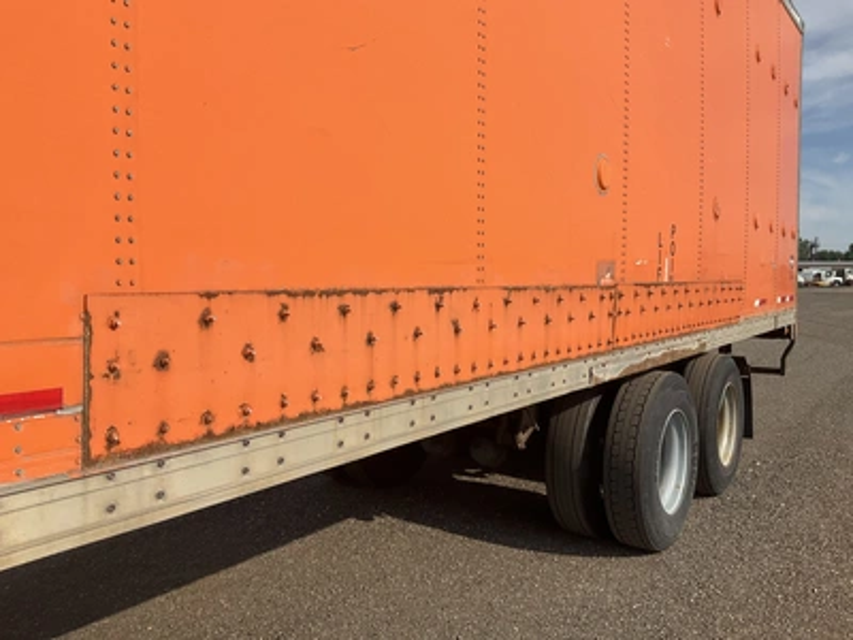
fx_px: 715
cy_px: 320
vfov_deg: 48.2
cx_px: 426
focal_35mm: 29
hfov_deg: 61.7
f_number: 1.8
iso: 25
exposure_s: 1/2058
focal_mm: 3
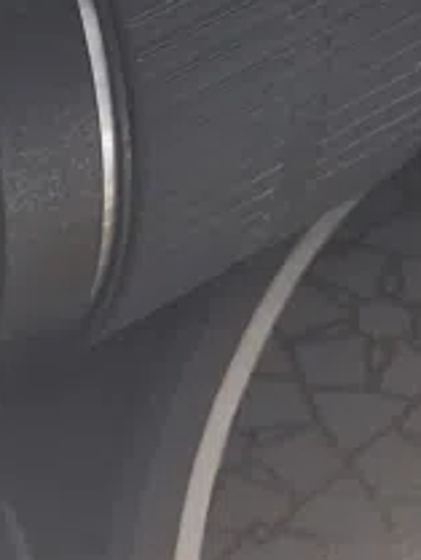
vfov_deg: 10.6
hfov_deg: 8.4
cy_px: -393
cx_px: 231
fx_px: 2851
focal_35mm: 176
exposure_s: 1/50
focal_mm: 4
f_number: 1.8
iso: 500
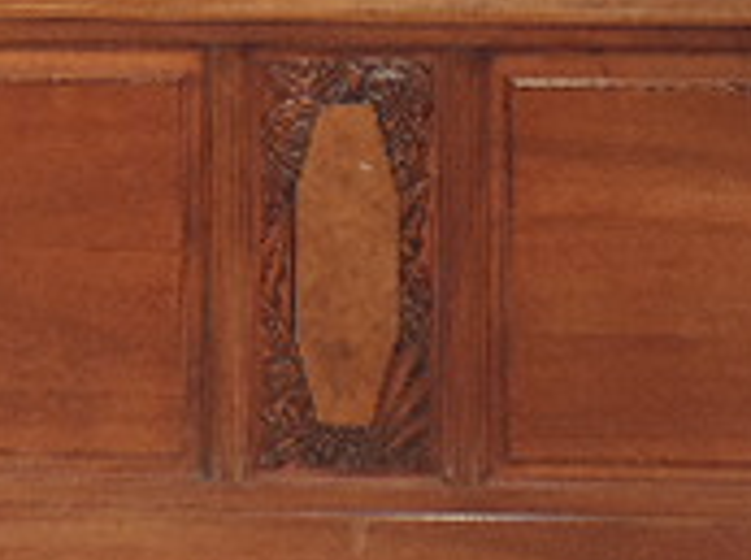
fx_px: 1927
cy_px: -213
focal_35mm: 89
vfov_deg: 15.6
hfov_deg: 22.0
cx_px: 464
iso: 360
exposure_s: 1/30
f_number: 3
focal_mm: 4.3
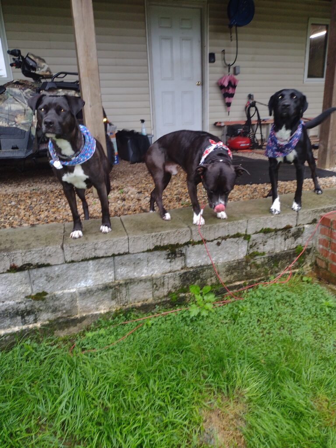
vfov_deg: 65.3
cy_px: 224
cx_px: 168
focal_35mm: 27
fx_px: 349
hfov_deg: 51.4
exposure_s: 1/60
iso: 135
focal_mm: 4.71
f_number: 1.7
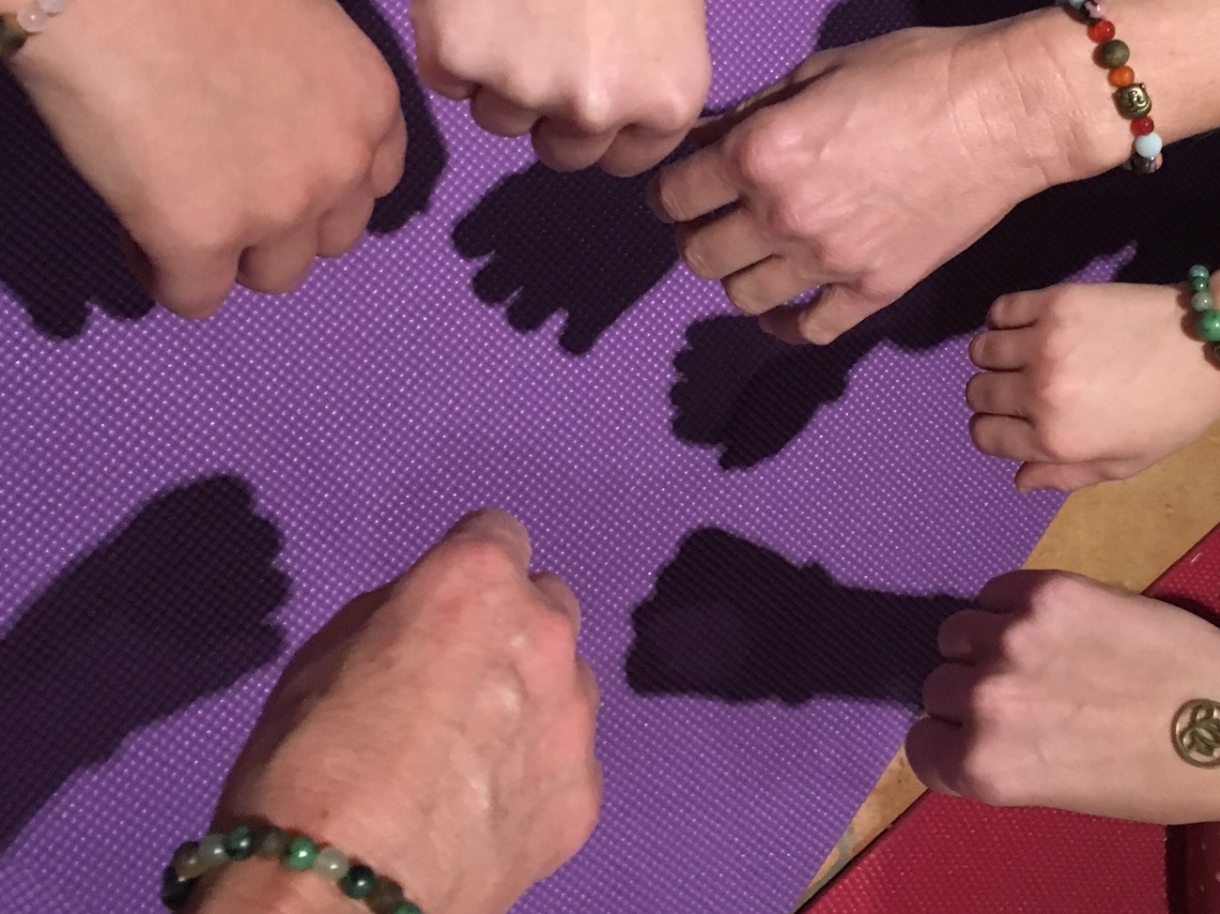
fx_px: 1586
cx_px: 792
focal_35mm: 45
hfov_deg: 41.6
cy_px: 280
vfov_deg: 31.8
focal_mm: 4.15
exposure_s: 1/17
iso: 250
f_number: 2.2
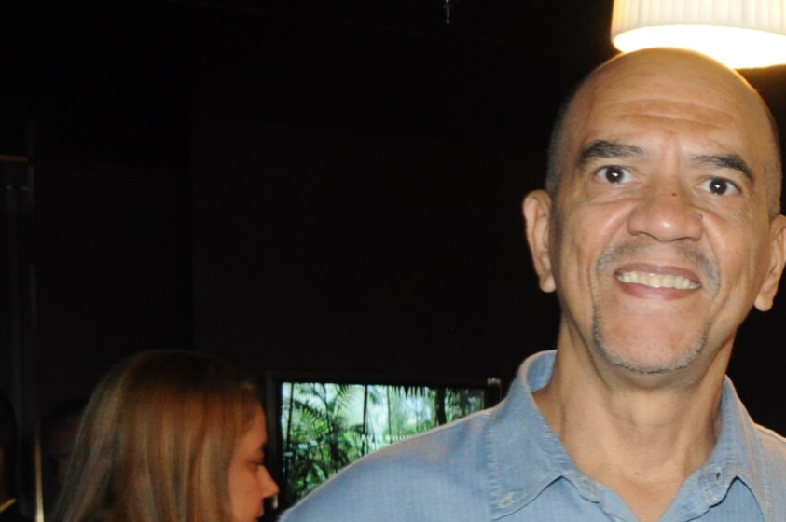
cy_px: 654
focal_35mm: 82
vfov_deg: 15.9
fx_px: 1788
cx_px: 1161
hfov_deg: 21.2
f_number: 4
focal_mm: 18
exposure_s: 1/60
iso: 800
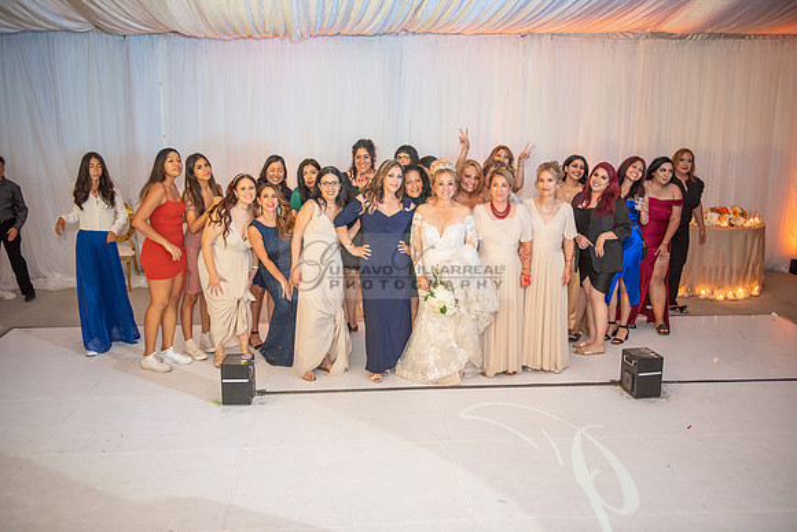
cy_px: 266
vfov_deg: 37.9
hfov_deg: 54.4
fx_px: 775
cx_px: 398
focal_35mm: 35
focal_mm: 35
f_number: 2.8
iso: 1000
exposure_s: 1/160
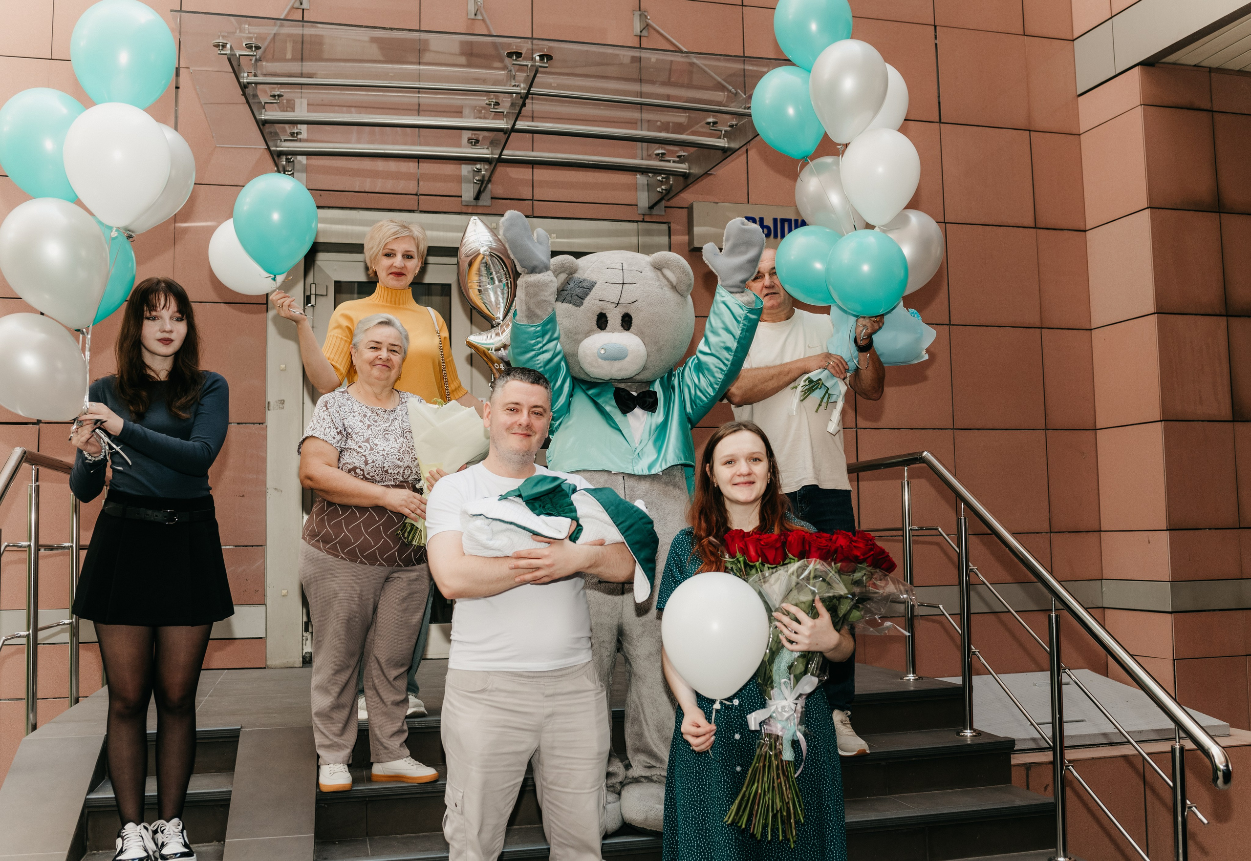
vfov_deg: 37.7
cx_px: 650
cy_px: 428
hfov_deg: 52.7
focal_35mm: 36
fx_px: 1263
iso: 400
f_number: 4
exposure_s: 1/160
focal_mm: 35
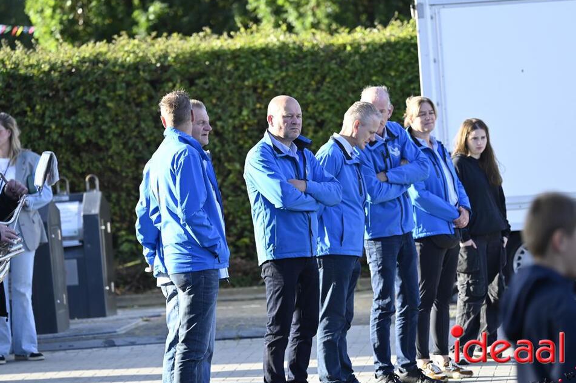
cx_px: 296
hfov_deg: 9.0
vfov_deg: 6.0
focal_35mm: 229
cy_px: 193
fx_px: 3660
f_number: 5
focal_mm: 220
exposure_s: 1/400
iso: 400
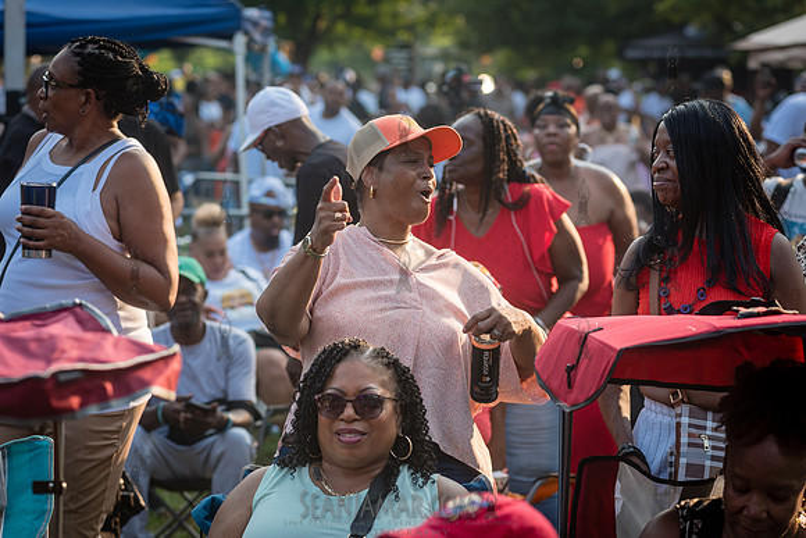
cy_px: 269
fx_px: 2687
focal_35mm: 120
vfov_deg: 11.4
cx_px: 403
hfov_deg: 17.1
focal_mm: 120
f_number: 4.5
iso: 500
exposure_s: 1/640
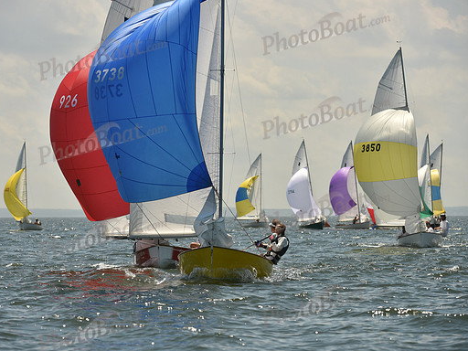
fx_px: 2947
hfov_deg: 9.1
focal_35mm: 218
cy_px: 176
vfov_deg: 6.8
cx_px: 215
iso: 250
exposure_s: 1/2000
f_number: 6.3
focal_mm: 200
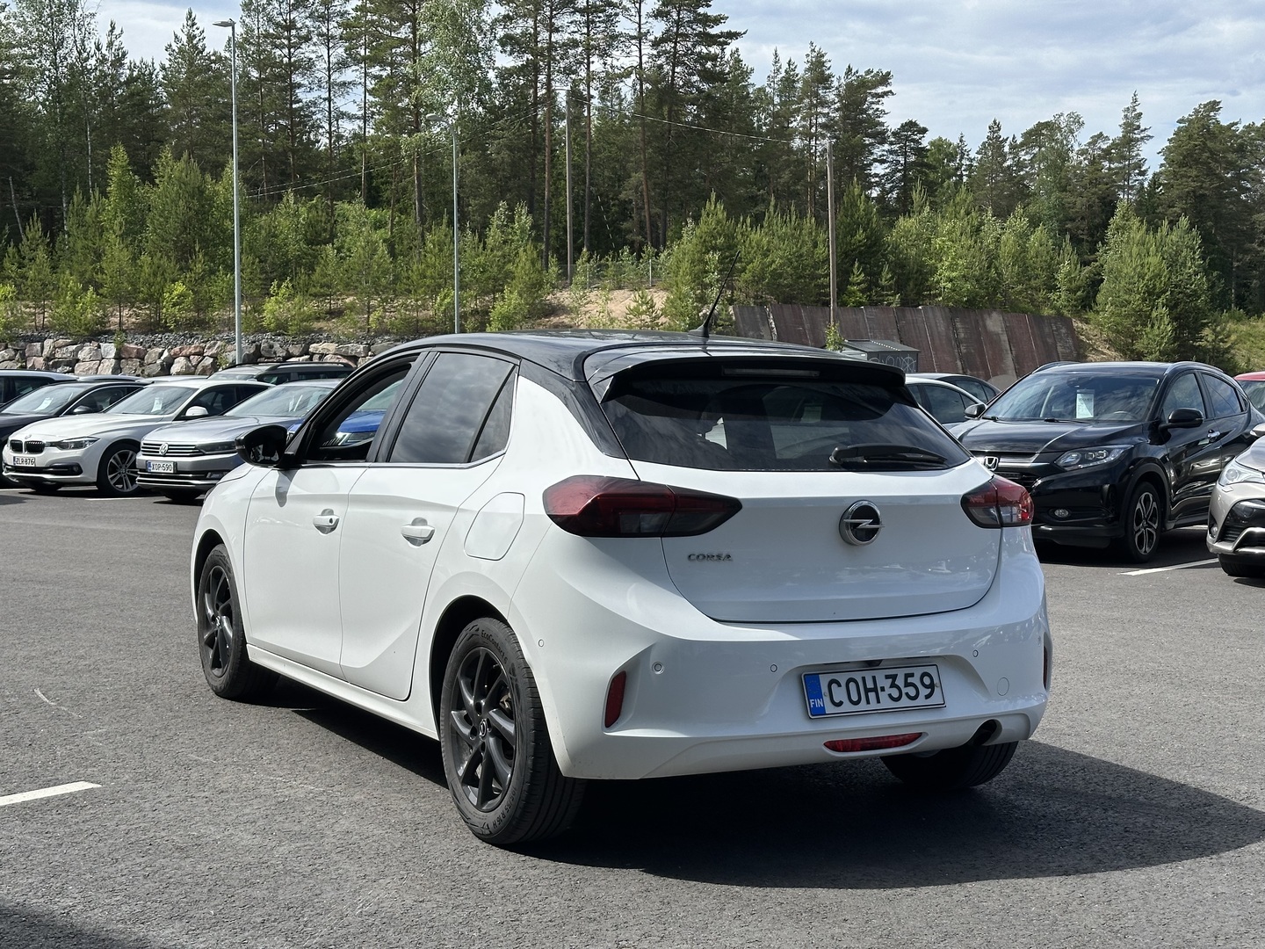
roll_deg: +0.8
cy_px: 474
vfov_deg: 30.3
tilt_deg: -1.4
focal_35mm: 48
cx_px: 632
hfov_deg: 39.7
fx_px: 1754
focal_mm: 6.86
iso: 64
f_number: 1.78
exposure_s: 1/4367
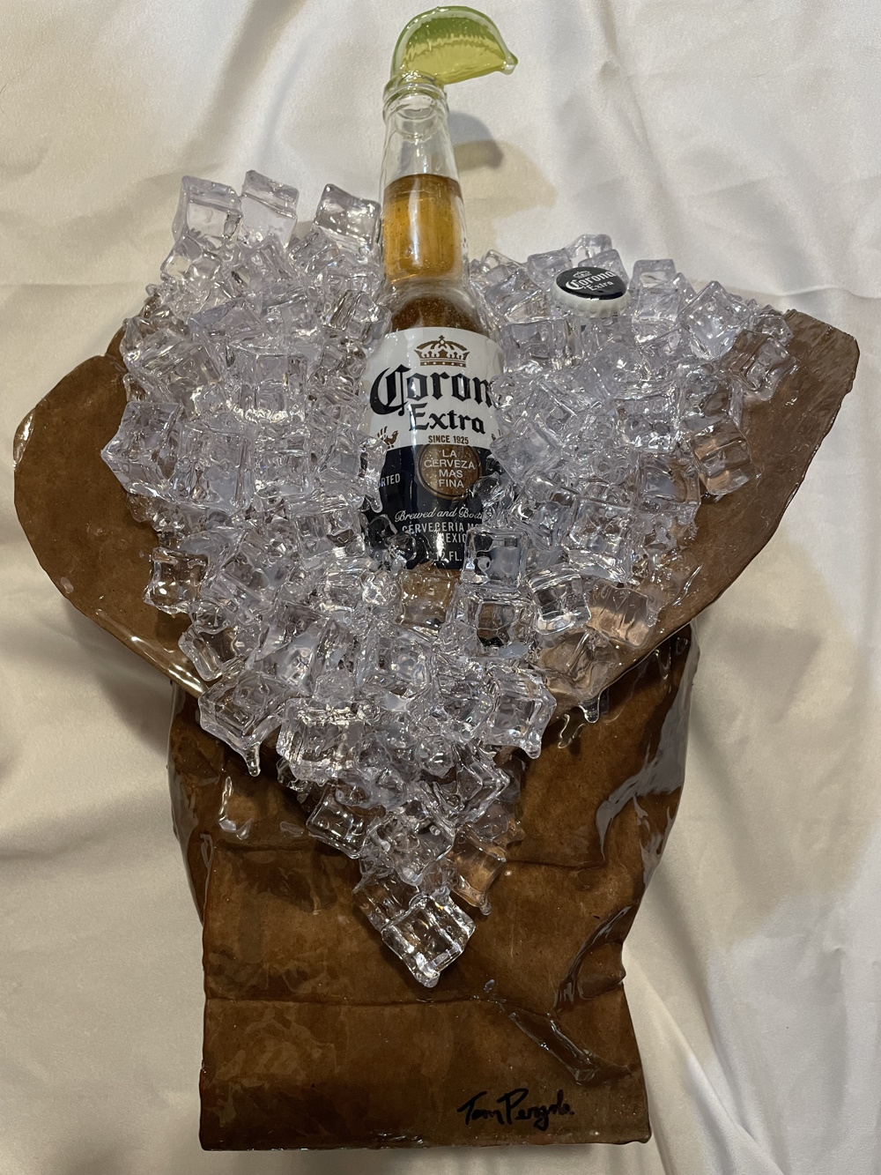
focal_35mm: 26
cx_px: 440
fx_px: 882
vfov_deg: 67.3
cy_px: 588
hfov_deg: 53.1
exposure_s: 1/60
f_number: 1.6
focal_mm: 4.2
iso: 250
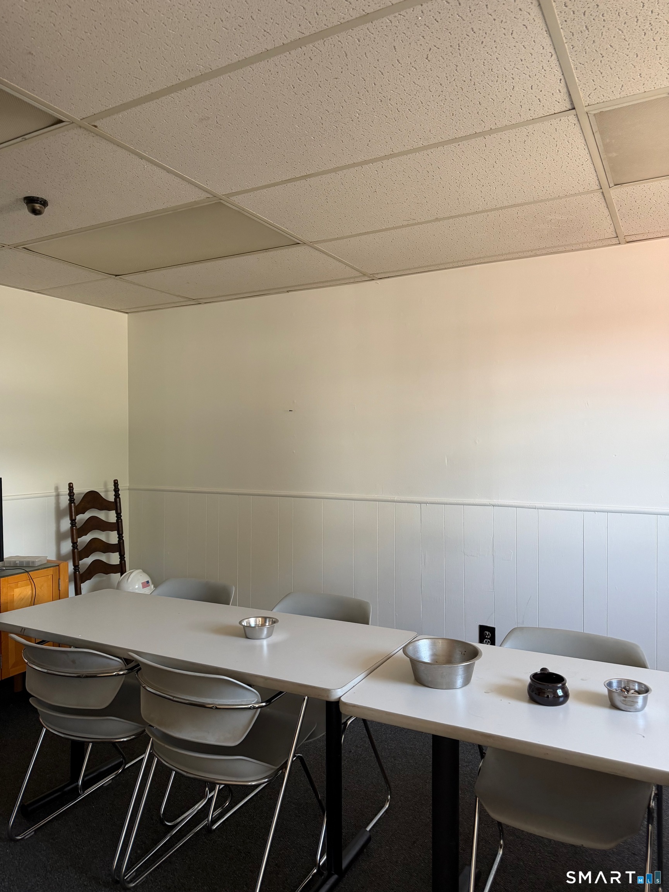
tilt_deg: -1.5
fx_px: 618
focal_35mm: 24
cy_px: 446
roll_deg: -0.3
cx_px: 334
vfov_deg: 71.6
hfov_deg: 56.8
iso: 200
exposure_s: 1/93
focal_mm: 6.76
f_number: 1.78
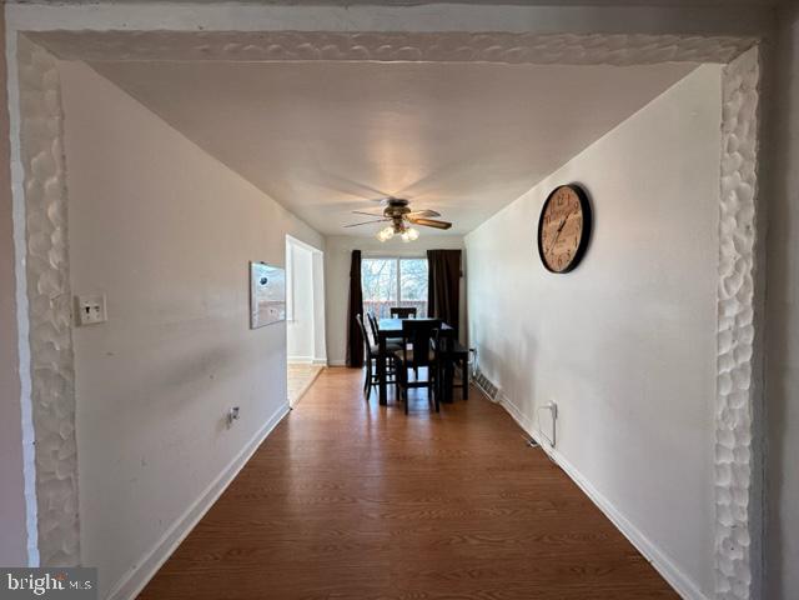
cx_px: 400
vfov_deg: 85.7
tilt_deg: -0.7
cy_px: 300
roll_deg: +1.0
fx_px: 323
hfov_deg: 102.1
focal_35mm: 14
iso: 80
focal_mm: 2.22
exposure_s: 1/120
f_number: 2.2
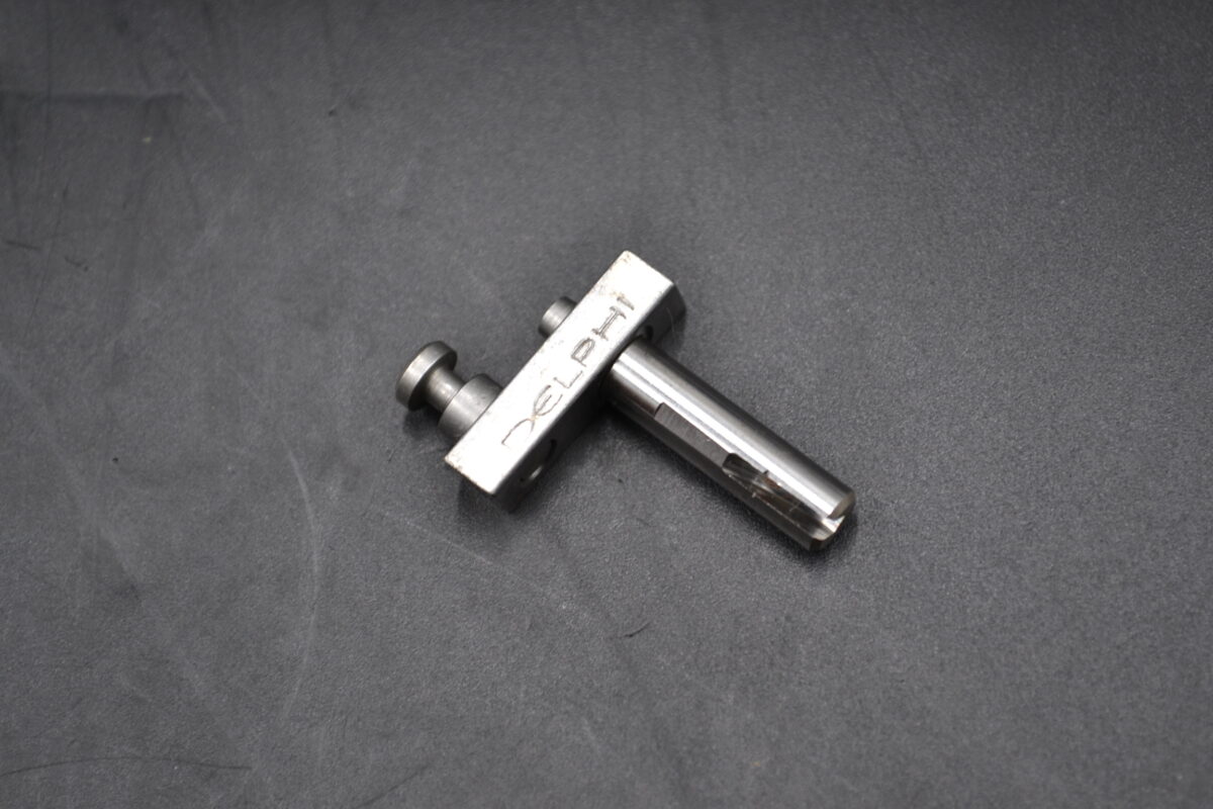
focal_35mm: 82
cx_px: 606
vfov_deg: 16.6
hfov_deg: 24.6
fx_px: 2780
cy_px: 404
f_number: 5.6
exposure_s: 1/60
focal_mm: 55
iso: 400
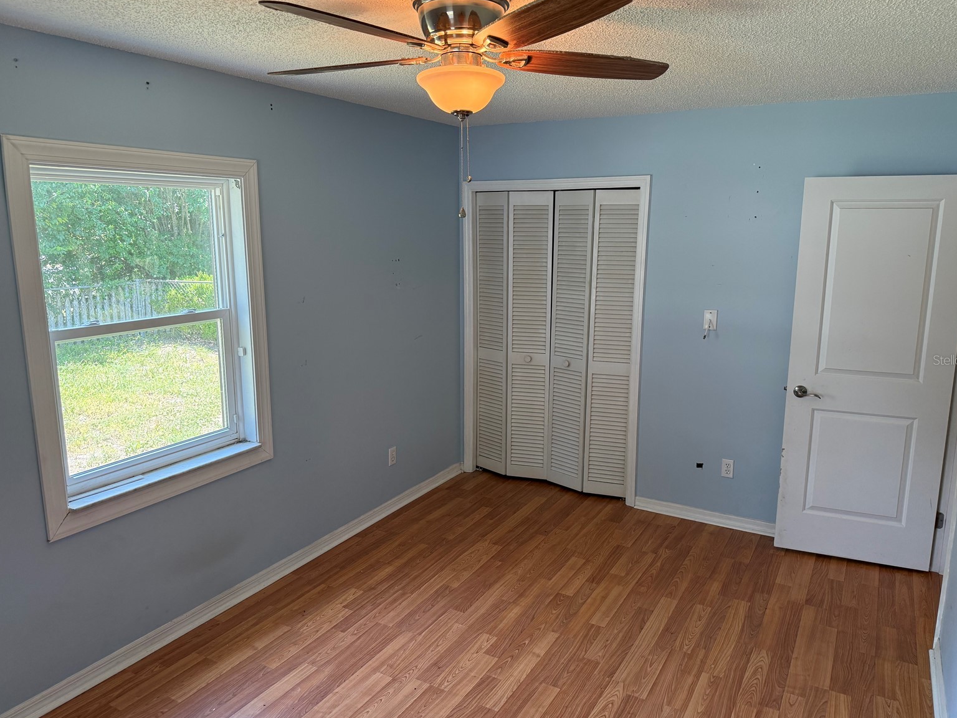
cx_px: 493
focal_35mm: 25
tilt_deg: -11.2
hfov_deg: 69.4
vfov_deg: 54.9
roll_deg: -0.5
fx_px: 691
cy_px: 360
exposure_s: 1/162
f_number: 1.78
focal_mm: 6.76
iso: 200
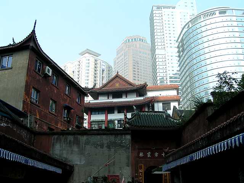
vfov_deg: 37.7
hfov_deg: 49.0
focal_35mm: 38
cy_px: 92
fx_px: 268
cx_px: 122
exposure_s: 1/250
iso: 50
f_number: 5.6
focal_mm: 5.8
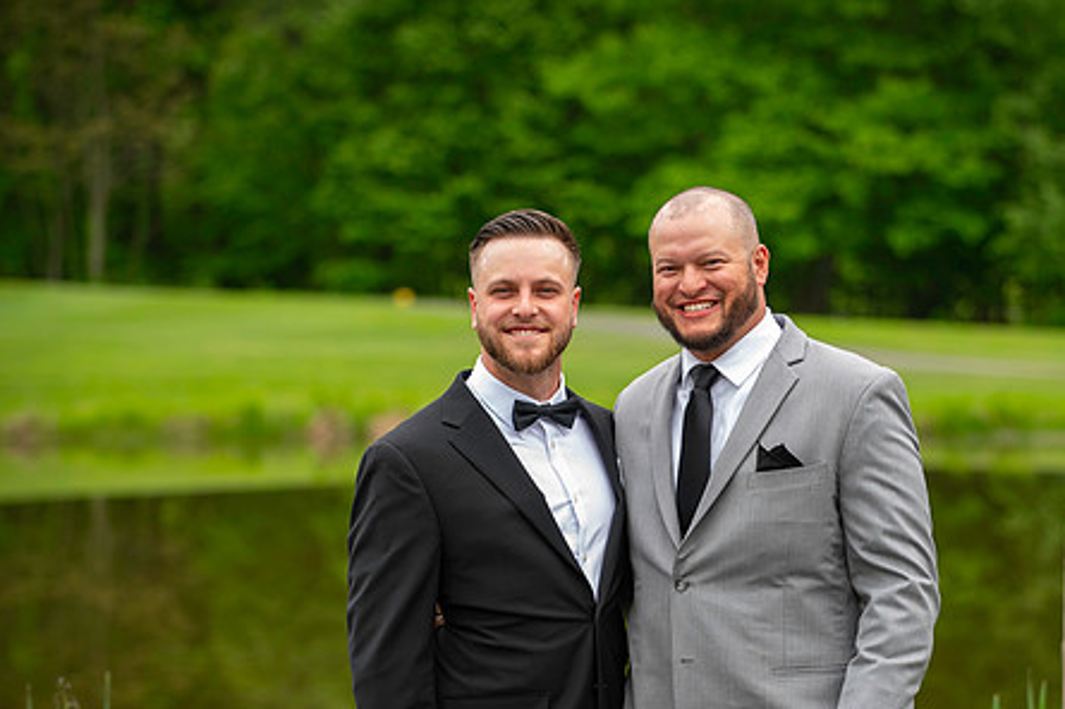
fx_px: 3932
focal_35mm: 133
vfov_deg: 10.3
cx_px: 634
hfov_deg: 15.4
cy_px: 443
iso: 64
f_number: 2.8
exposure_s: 1/250
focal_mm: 102
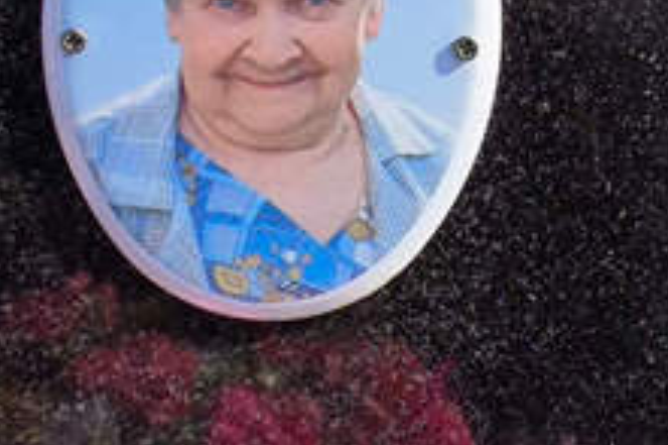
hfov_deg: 10.9
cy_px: 727
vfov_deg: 7.1
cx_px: 38
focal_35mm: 188
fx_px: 3486
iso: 50
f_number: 1.7
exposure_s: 1/1158
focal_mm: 4.71
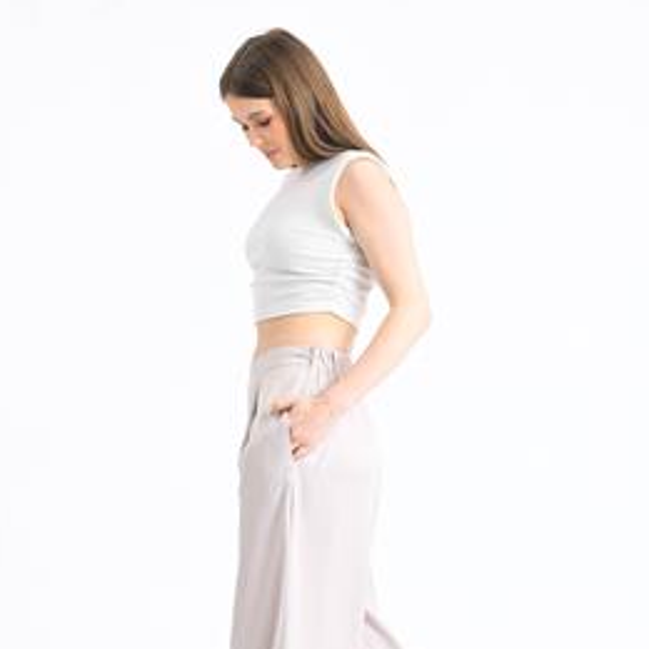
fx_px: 3118
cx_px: 324
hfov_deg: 11.9
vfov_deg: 11.8
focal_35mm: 147
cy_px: 509
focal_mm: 100
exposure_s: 1/125
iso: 100
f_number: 9
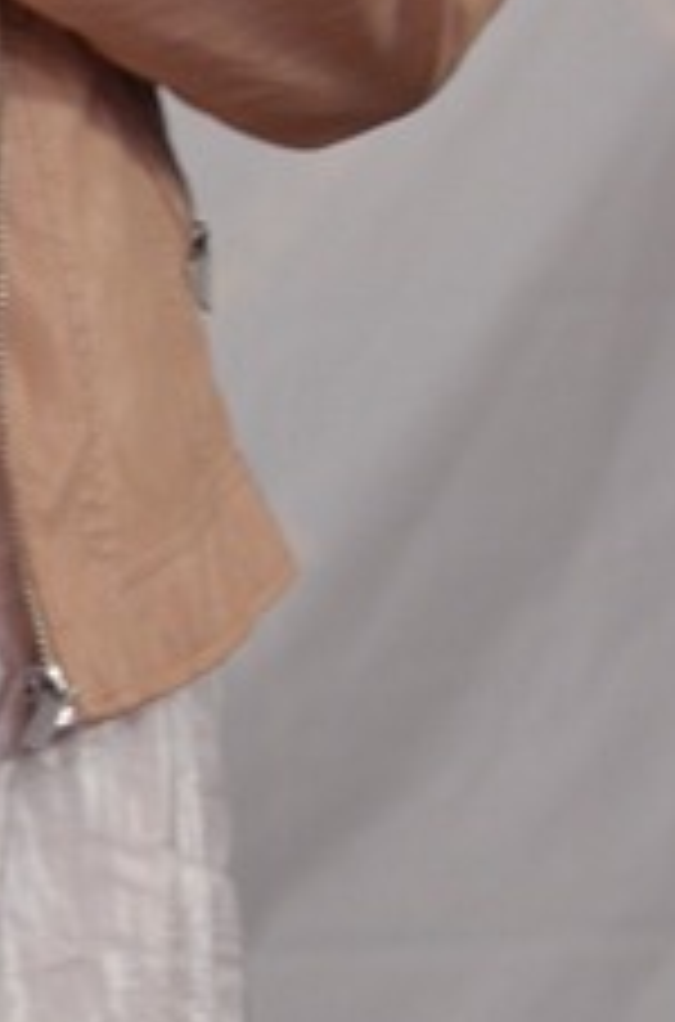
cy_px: 324
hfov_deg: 2.9
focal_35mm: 474
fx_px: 13412
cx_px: -279
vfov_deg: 4.4
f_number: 4
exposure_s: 1/50
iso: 640
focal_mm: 70
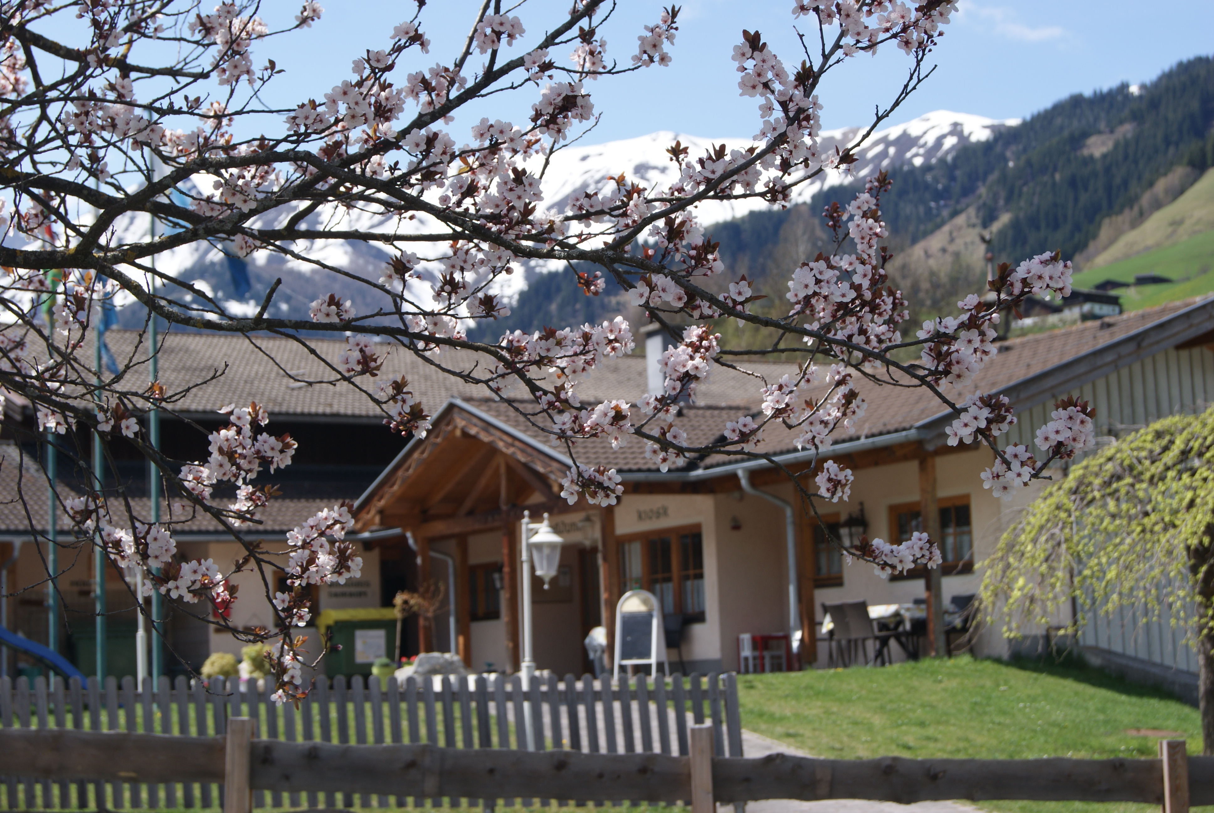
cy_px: 406
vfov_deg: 20.2
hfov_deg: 29.8
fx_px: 2279
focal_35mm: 68
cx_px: 607
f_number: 9
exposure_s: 1/200
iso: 100
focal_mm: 45
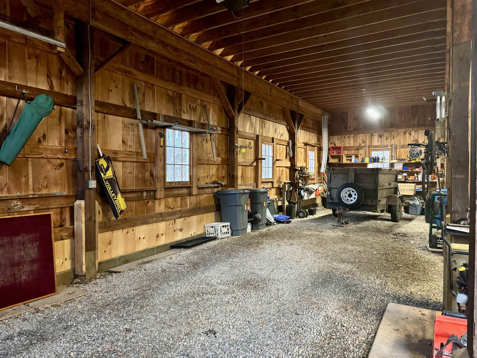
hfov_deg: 71.6
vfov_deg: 56.8
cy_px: 179
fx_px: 331
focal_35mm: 24
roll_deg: +0.3
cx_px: 238
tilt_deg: -0.9
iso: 1000
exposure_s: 1/40
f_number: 1.78
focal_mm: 6.86
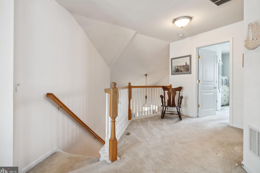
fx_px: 123
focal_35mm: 17
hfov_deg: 93.2
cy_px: 85
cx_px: 126
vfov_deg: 70.5
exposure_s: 1/160
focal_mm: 16
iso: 2000
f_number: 4
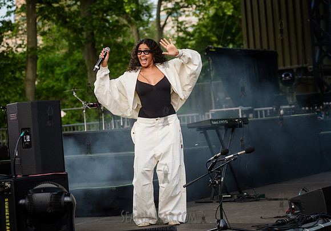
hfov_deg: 18.0
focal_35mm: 112
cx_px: 152
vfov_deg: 12.6
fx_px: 1046
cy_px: 111
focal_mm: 105
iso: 2500
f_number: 4
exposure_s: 1/500
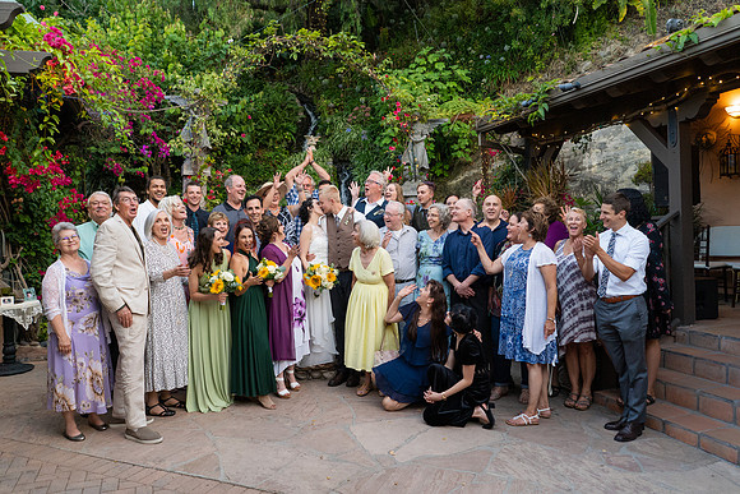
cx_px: 370
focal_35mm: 28
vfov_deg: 46.4
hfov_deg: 65.5
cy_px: 247
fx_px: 576
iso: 500
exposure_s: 1/500
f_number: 3.2
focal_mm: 28
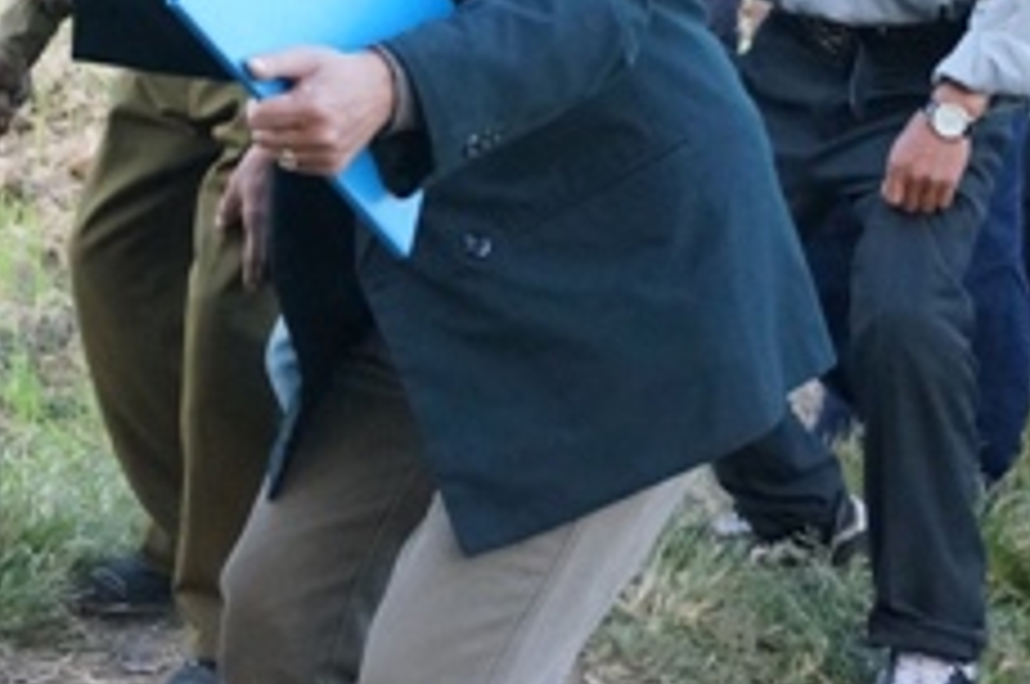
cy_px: -169
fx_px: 3600
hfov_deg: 15.5
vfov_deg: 10.6
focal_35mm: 126
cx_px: -315
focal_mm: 30
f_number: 5
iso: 3200
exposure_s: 1/800
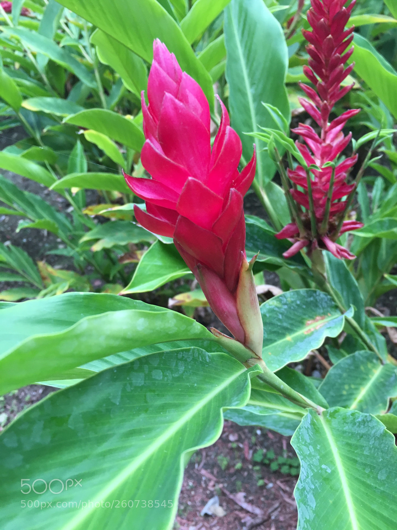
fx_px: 443
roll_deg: +5.1
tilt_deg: -35.2
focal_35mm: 29
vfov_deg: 61.7
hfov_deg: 48.2
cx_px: 198
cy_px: 265
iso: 50
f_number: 2.2
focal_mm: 4.15
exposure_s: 1/33
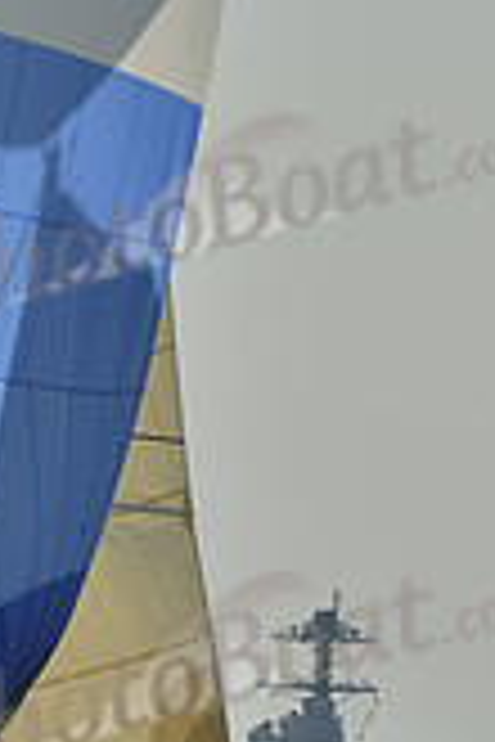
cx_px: -313
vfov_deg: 2.3
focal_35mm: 912
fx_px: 18809
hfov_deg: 1.5
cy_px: 40
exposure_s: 1/1600
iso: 200
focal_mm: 260
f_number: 7.1
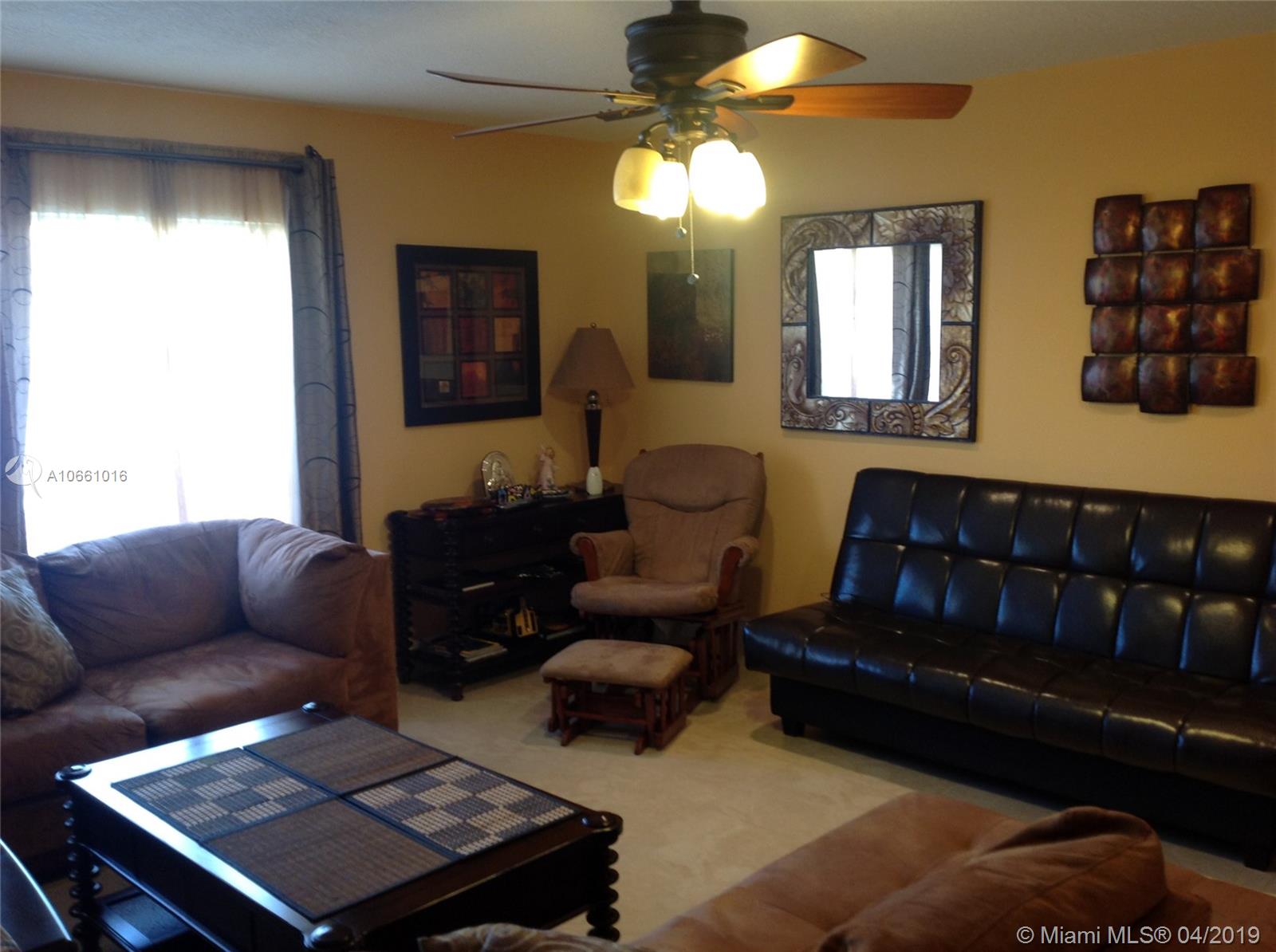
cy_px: 476
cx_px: 638
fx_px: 1288
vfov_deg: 40.6
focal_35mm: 35
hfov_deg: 52.7
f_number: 2.4
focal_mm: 4.28
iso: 64
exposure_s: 1/15
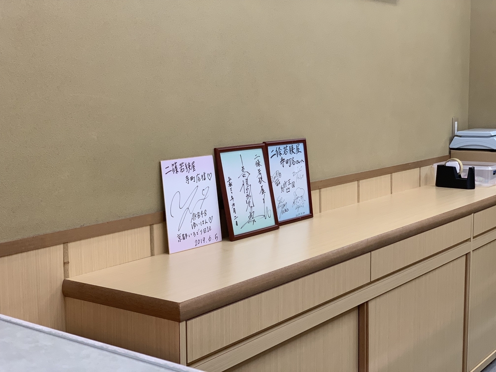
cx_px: 248
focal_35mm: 52
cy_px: 186
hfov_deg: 36.8
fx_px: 745
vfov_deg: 28.0
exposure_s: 1/60
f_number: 2.4
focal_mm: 6
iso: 125
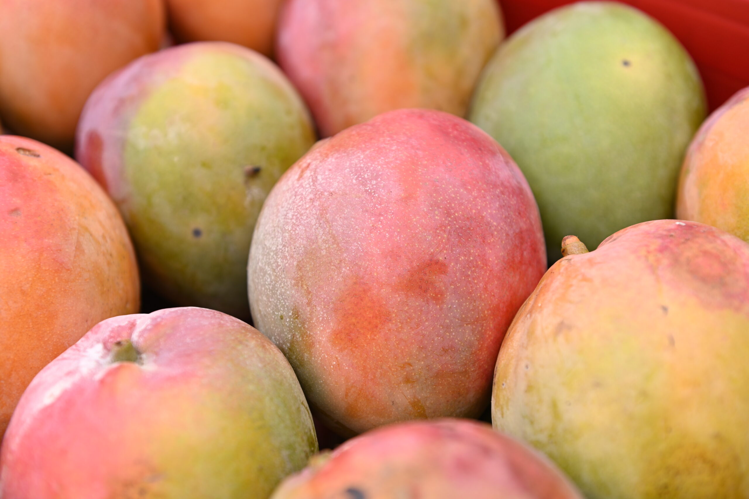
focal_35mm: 45
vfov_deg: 29.8
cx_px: 374
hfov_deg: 43.6
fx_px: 936
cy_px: 250
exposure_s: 1/1000
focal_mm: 45
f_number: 3.2
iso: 125
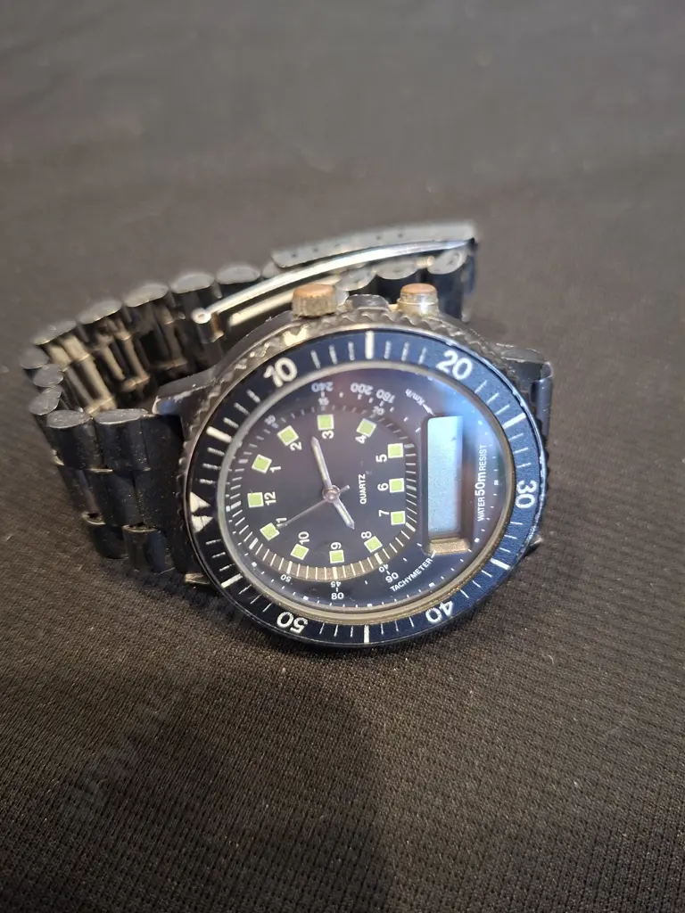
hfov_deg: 58.9
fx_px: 607
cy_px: 456
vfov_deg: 73.9
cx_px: 342
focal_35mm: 23
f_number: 1.8
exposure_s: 1/25
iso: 400
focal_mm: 5.54
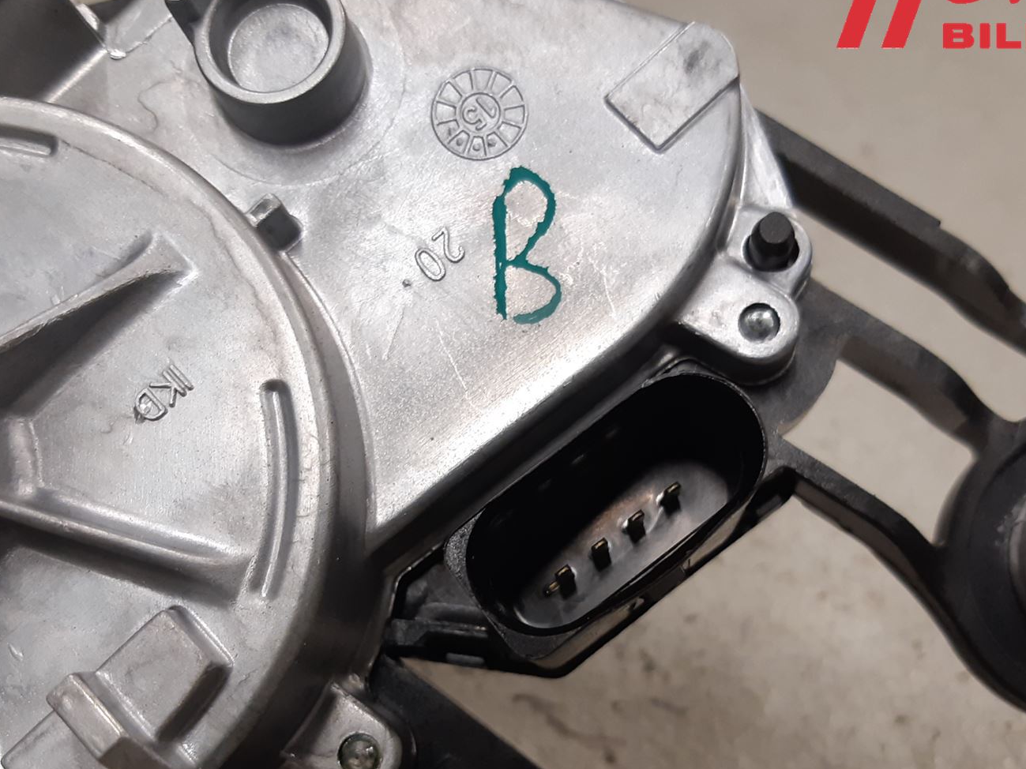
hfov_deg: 45.8
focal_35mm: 41
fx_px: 1215
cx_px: 513
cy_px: 521
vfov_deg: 34.8
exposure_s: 1/50
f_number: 1.7
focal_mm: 3.93
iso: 100
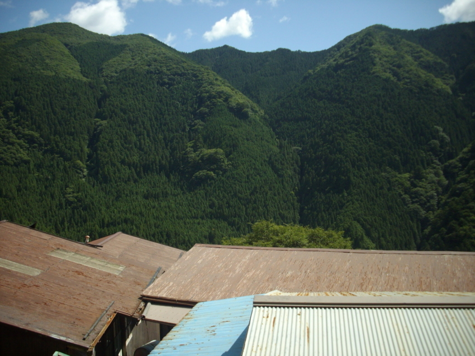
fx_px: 508
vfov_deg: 38.7
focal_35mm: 37
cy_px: 178
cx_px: 238
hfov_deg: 50.1
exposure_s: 1/250
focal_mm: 6.2
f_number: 5.6
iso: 80
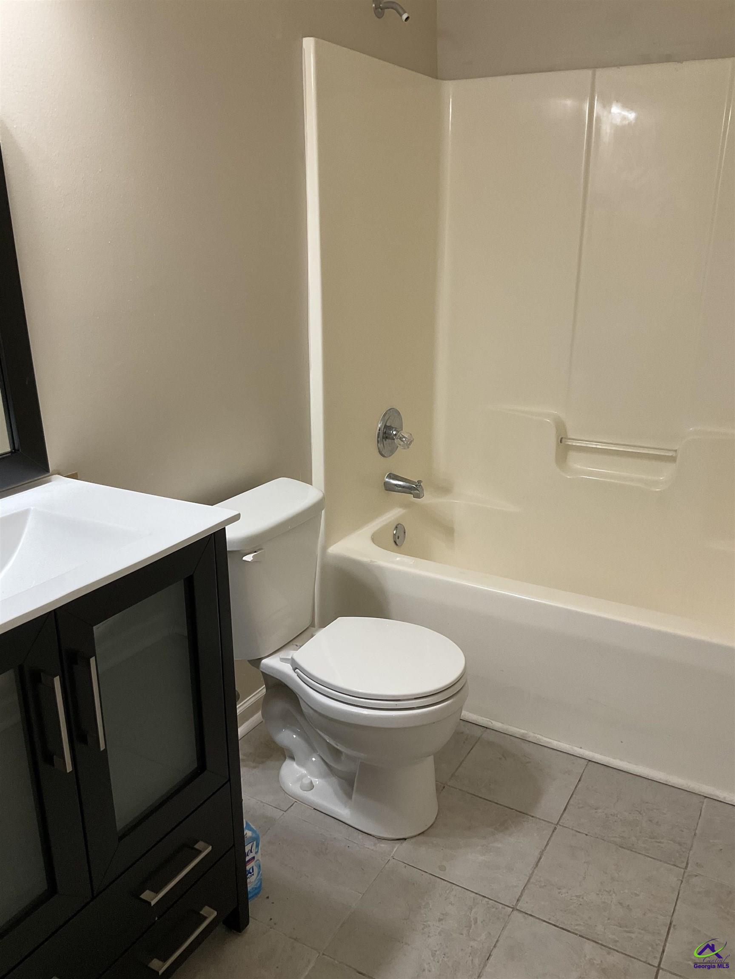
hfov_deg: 48.2
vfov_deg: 61.7
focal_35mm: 29
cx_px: 368
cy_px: 490
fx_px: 821
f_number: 1.8
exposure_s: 1/60
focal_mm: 3
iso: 64
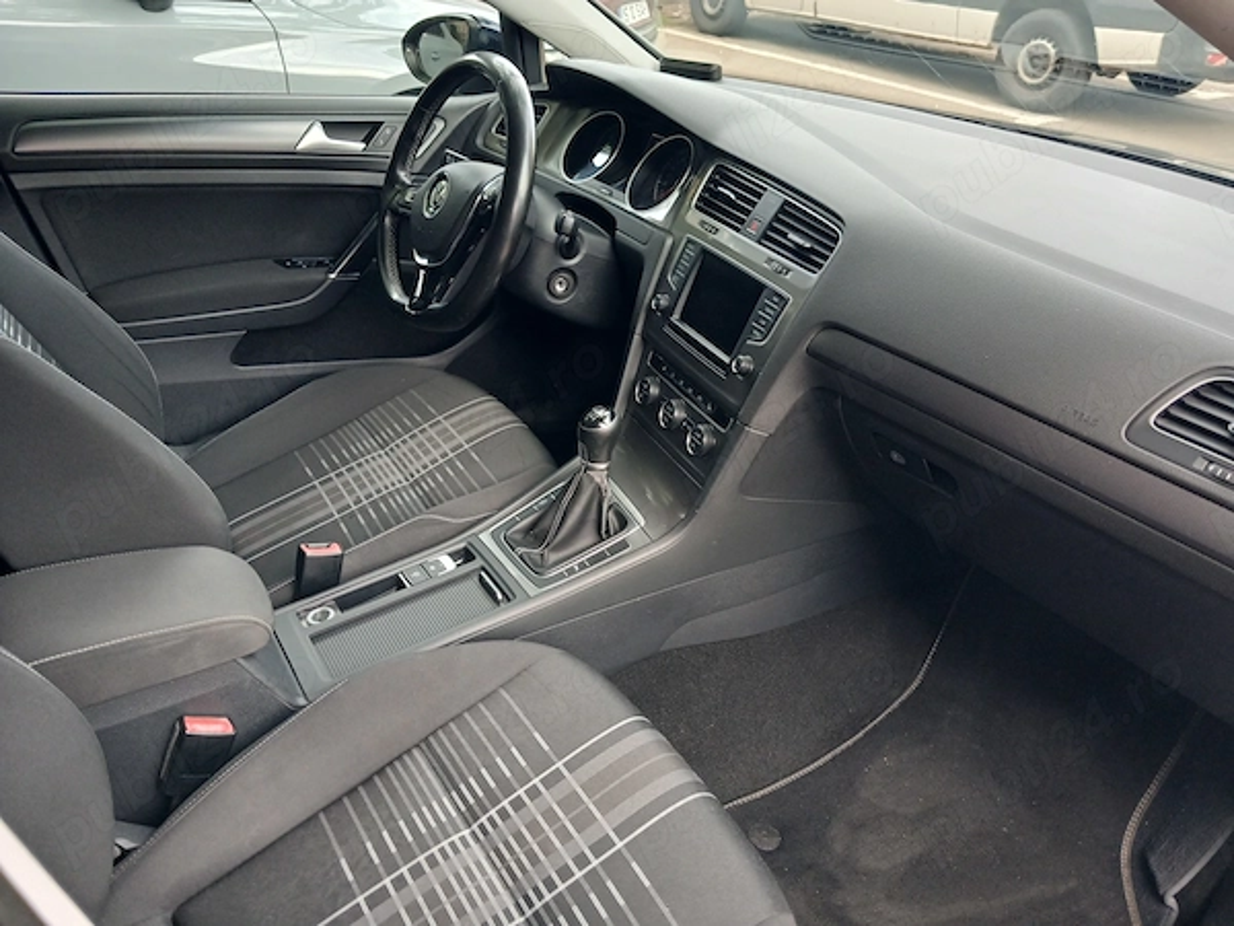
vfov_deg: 51.4
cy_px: 463
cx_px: 617
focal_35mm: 27
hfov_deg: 65.3
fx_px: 963
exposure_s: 1/50
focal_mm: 3.98
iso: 125
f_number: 1.8
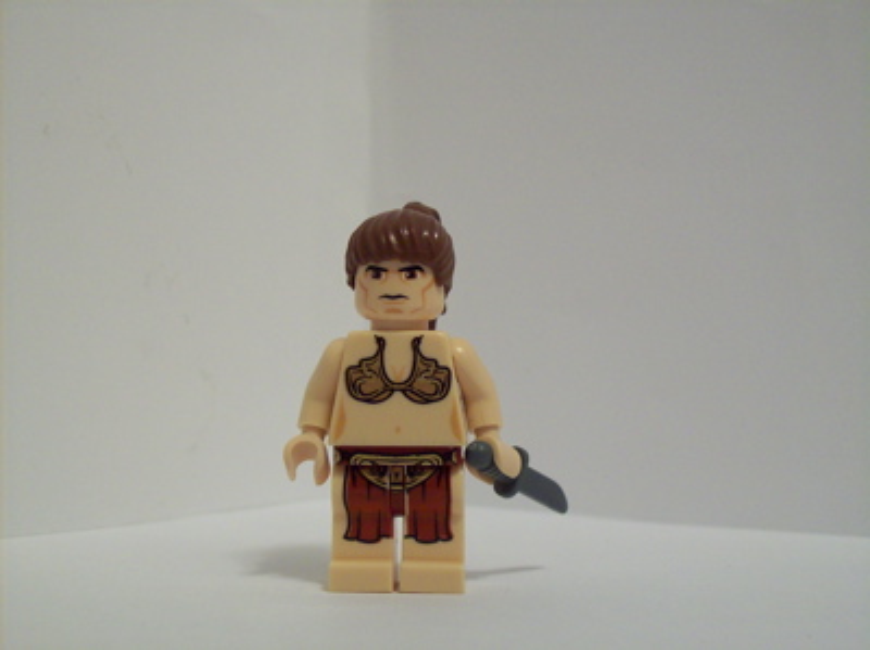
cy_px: 325
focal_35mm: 56
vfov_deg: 26.0
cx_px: 435
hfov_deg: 34.4
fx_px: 1406
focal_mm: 9.4
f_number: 3.4
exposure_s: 1/8
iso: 176
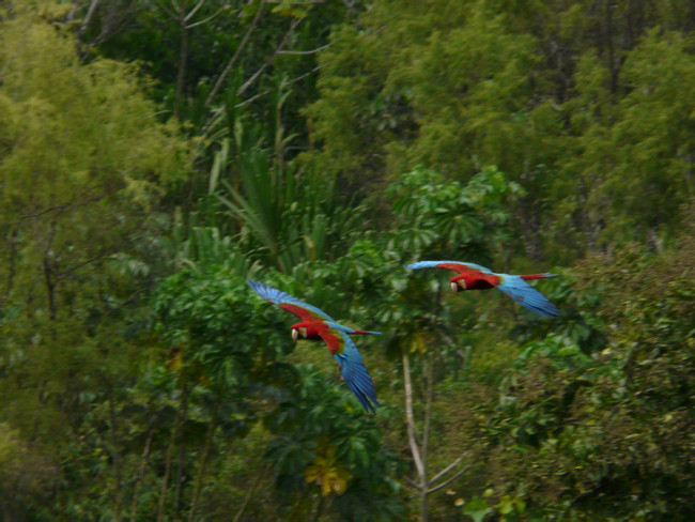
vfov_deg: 3.0
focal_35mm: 504
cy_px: 261
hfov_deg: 3.9
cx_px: 348
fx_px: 10123
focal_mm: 82.8
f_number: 6.3
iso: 200
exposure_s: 1/640
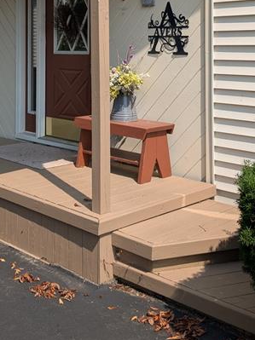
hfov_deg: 28.0
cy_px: 50
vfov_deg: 35.2
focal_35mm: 52
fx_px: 511
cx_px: 109
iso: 54
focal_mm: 4.38
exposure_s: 1/2597
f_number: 1.73
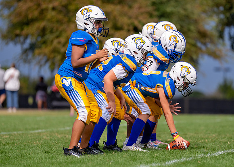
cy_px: 83
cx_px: 136
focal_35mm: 301
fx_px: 2001
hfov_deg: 6.7
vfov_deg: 4.8
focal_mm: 200
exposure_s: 1/6400
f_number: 2.8
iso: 250
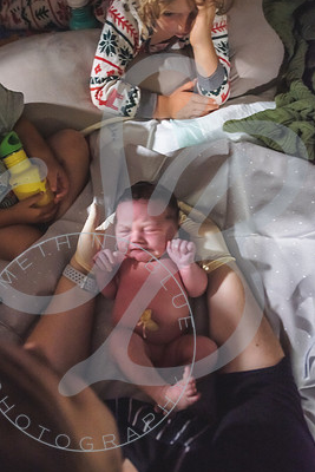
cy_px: 253
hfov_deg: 47.9
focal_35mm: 27
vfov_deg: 67.3
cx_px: 139
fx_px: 354
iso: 2000
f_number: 2.8
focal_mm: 24
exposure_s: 1/60
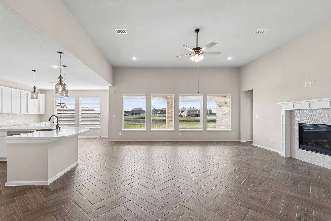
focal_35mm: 16
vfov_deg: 73.8
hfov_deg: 96.7
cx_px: 166
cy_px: 110
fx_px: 147
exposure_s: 1/20
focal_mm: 16
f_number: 9
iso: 100
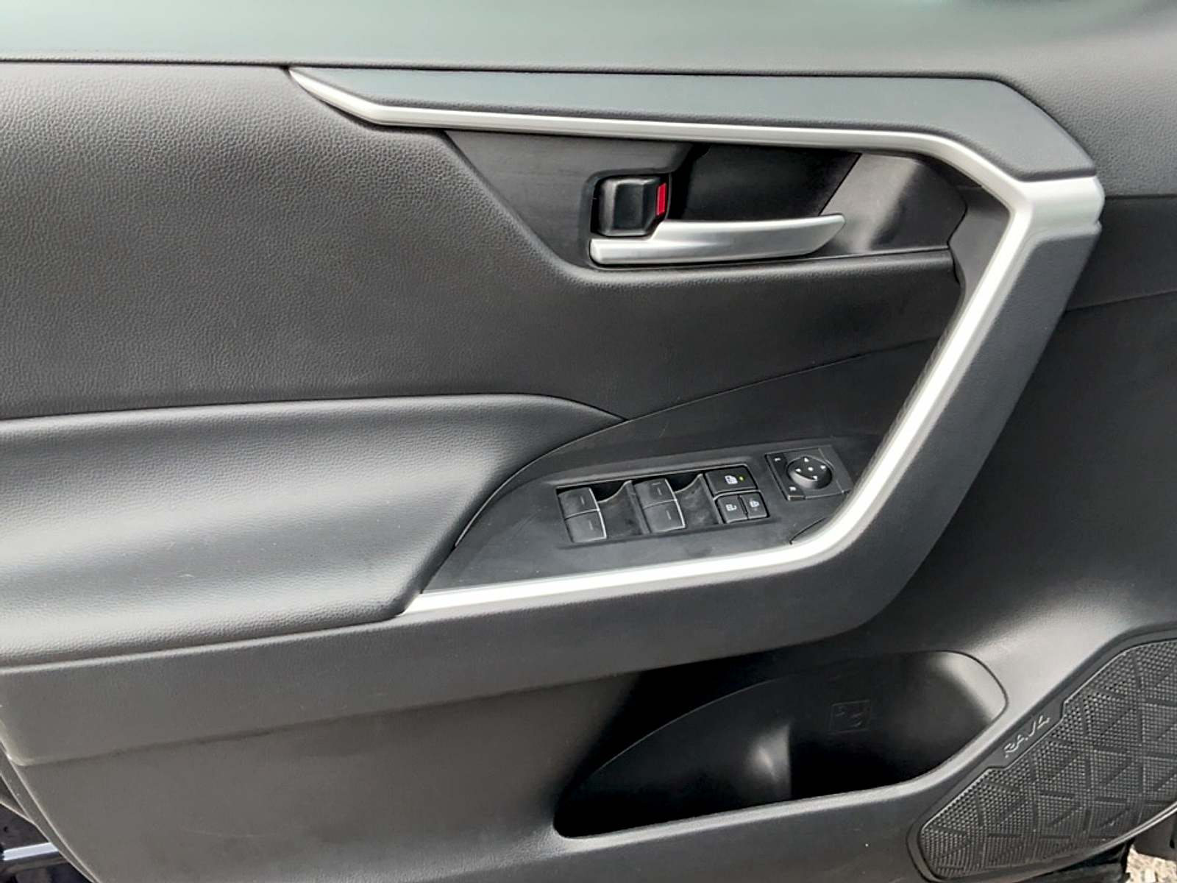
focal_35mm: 30
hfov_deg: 60.0
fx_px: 1020
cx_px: 588
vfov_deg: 46.8
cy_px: 442
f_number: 1.8
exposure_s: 1/120
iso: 80
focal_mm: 3
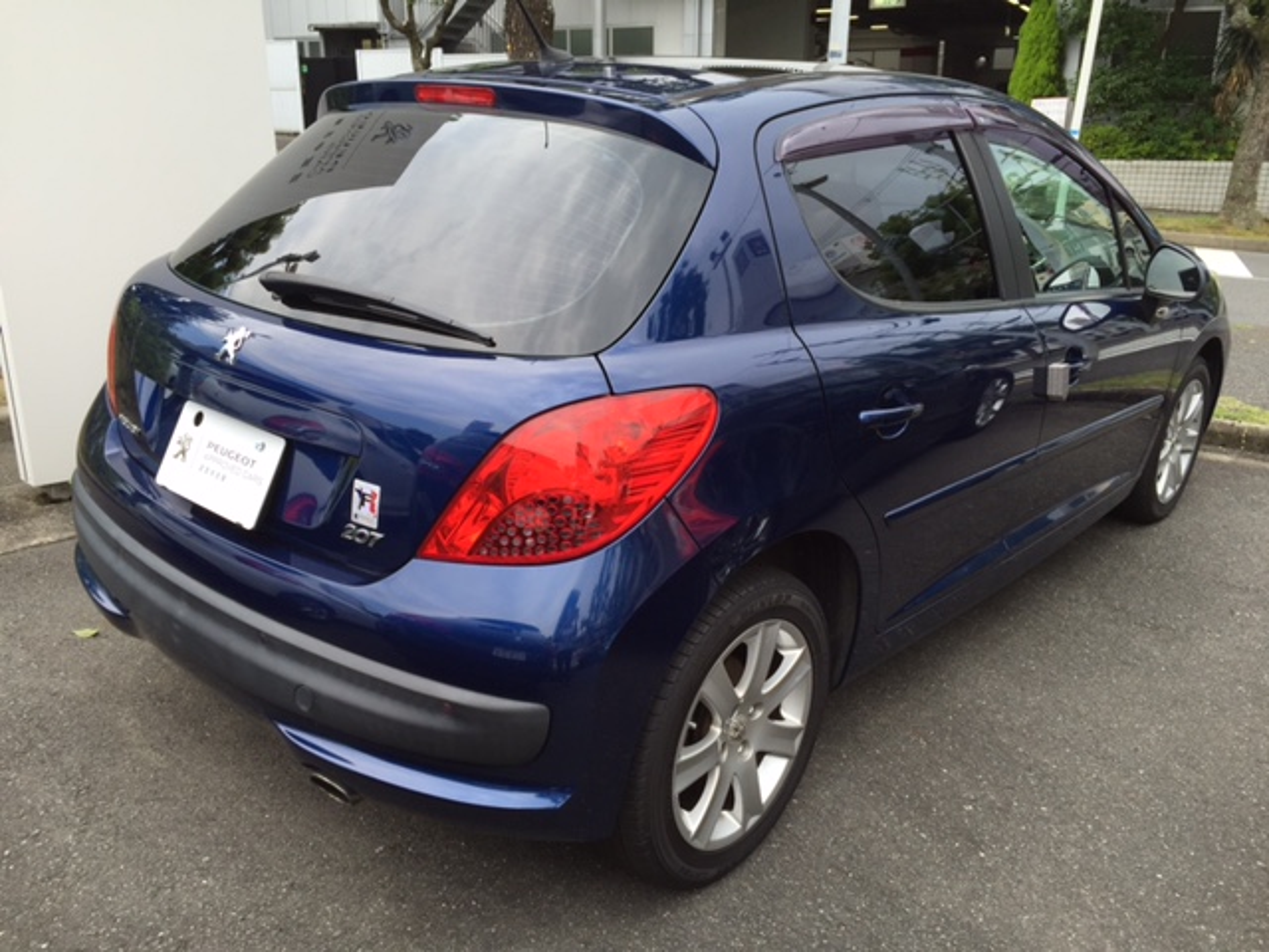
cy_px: 476
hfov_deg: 61.7
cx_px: 634
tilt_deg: -17.6
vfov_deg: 48.2
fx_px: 1063
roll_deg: -1.7
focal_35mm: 29
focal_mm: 4.15
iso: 32
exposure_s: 1/273
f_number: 2.2
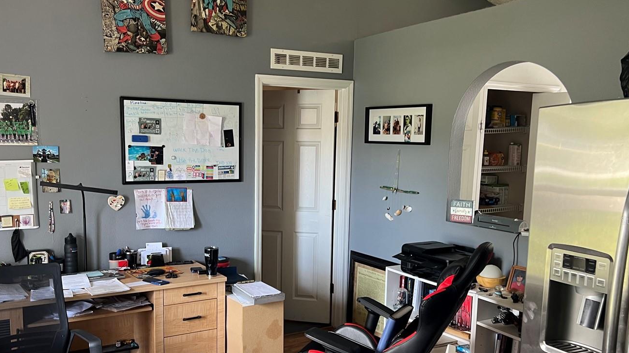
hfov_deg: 56.5
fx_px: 584
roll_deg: -1.5
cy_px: 220
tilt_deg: -8.5
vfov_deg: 33.5
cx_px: 278
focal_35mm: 35
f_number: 1.5
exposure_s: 1/64
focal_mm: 5.7
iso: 125
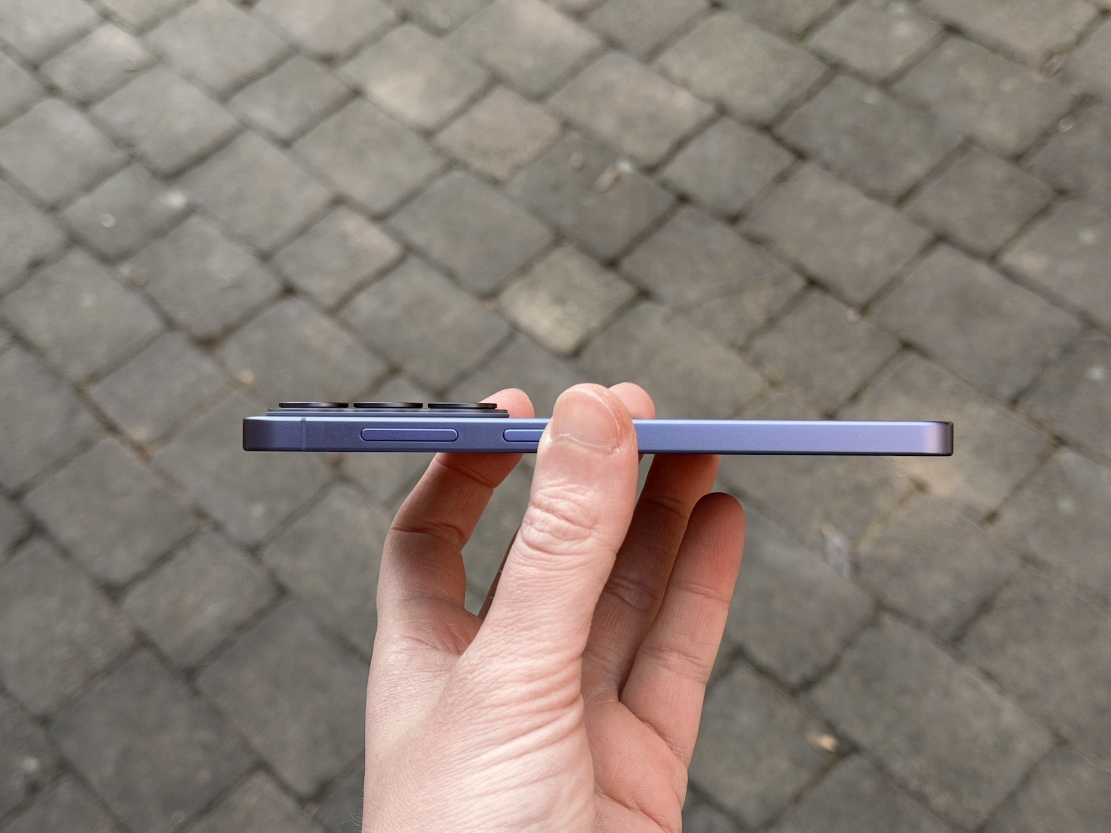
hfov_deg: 38.9
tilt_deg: -53.6
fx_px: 1573
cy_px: 421
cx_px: 552
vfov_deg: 29.7
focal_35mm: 49
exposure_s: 1/706
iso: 64
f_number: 1.78
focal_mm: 6.76
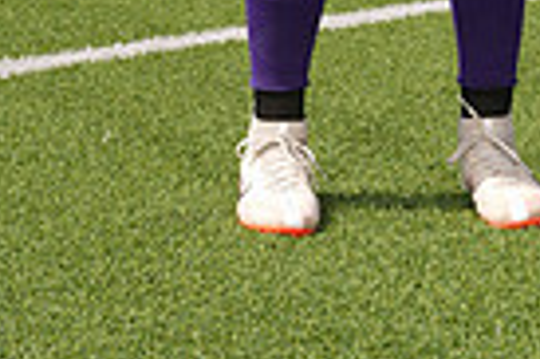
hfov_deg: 12.2
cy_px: -501
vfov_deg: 7.6
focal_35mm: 168
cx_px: 386
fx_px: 2517
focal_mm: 51
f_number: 8
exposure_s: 1/200
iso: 80
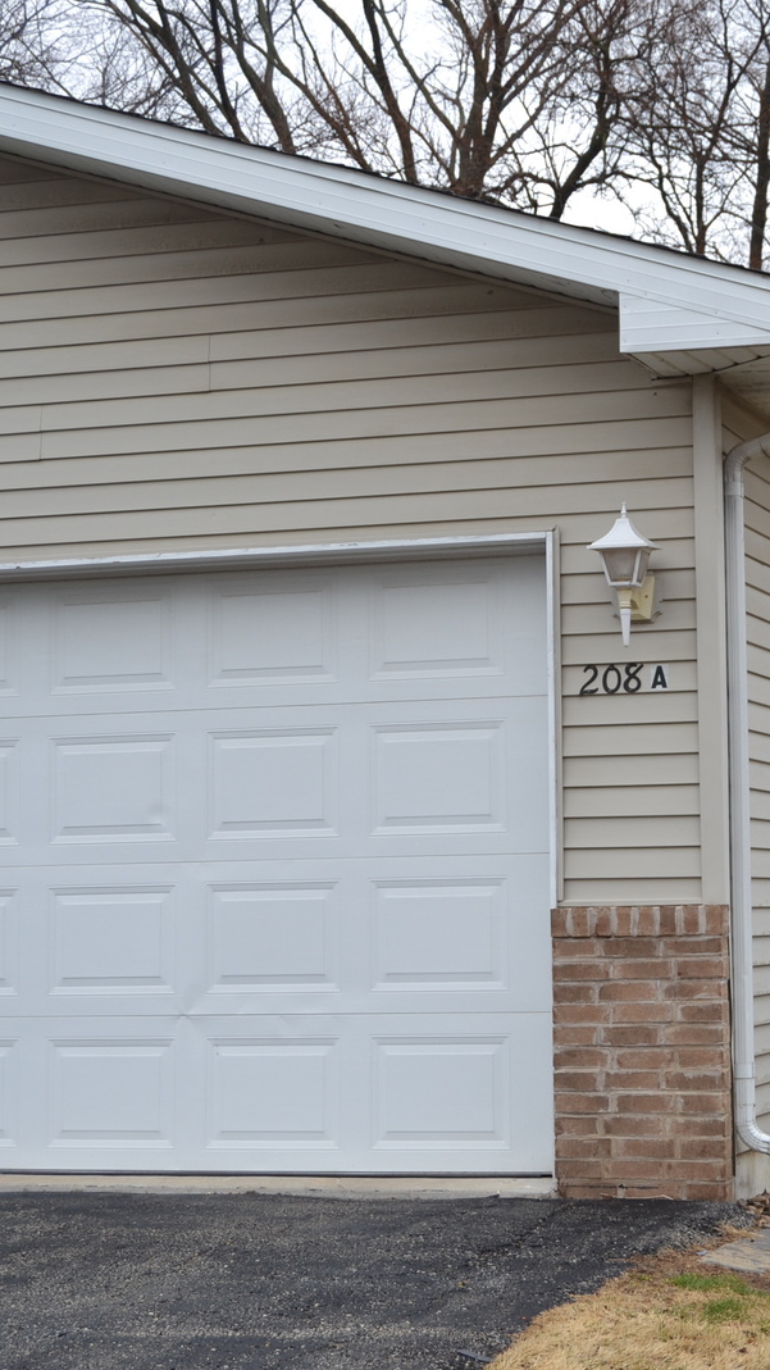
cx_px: 683
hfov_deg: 16.2
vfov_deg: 28.7
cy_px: 683
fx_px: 2680
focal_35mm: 74
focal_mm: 31
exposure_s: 1/125
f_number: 5.6
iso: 100
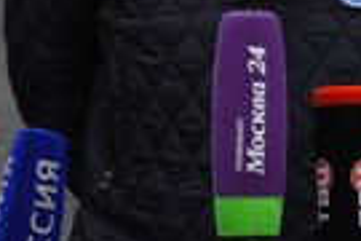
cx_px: 278
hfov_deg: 7.9
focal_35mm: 259
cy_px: -233
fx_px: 2597
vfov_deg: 5.2
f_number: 5.6
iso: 1000
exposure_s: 1/160
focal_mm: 50
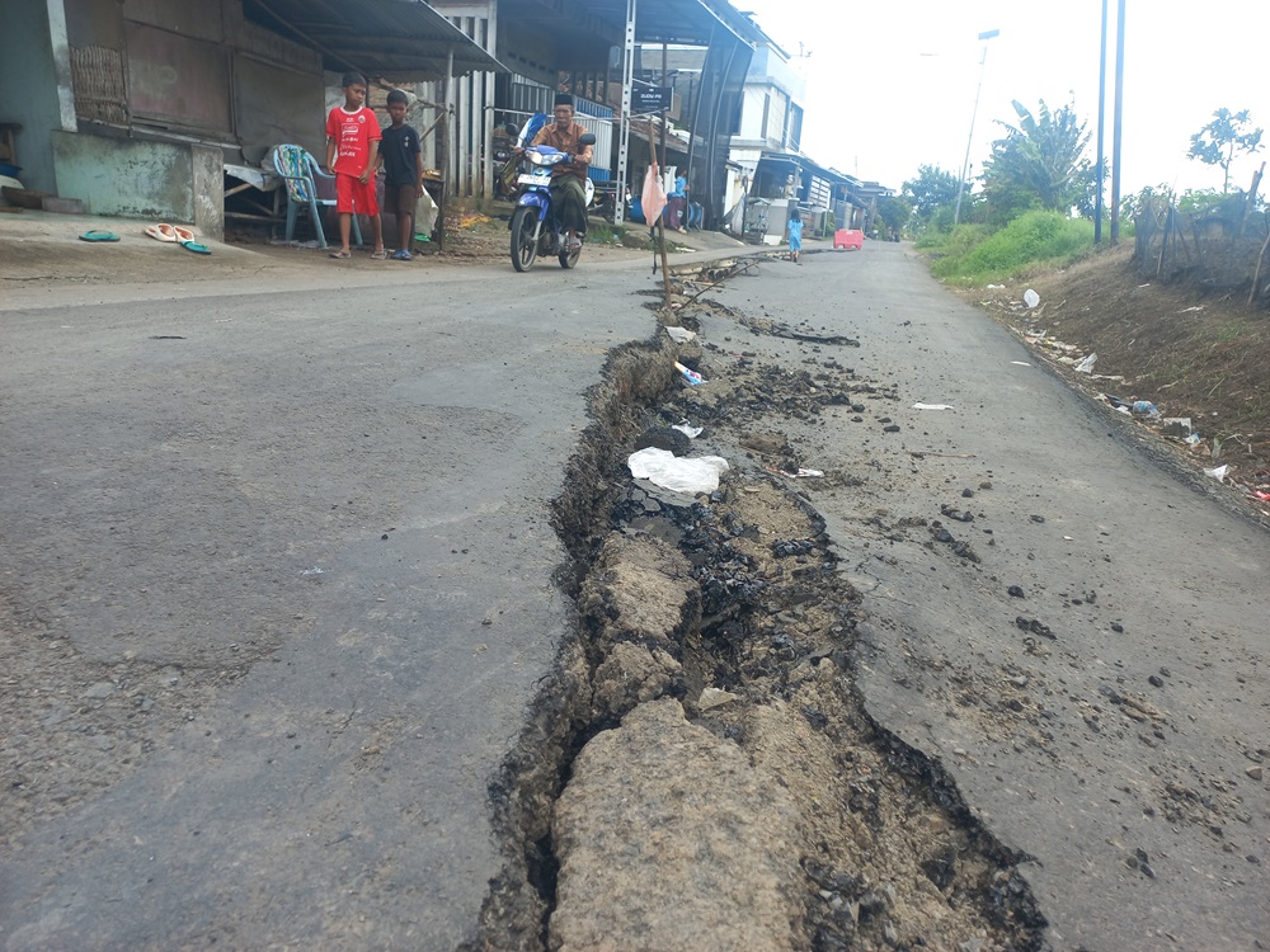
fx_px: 917
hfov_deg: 69.4
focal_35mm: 25
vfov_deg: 54.9
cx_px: 635
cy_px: 476
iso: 25
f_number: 1.8
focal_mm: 4.6
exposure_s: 1/153
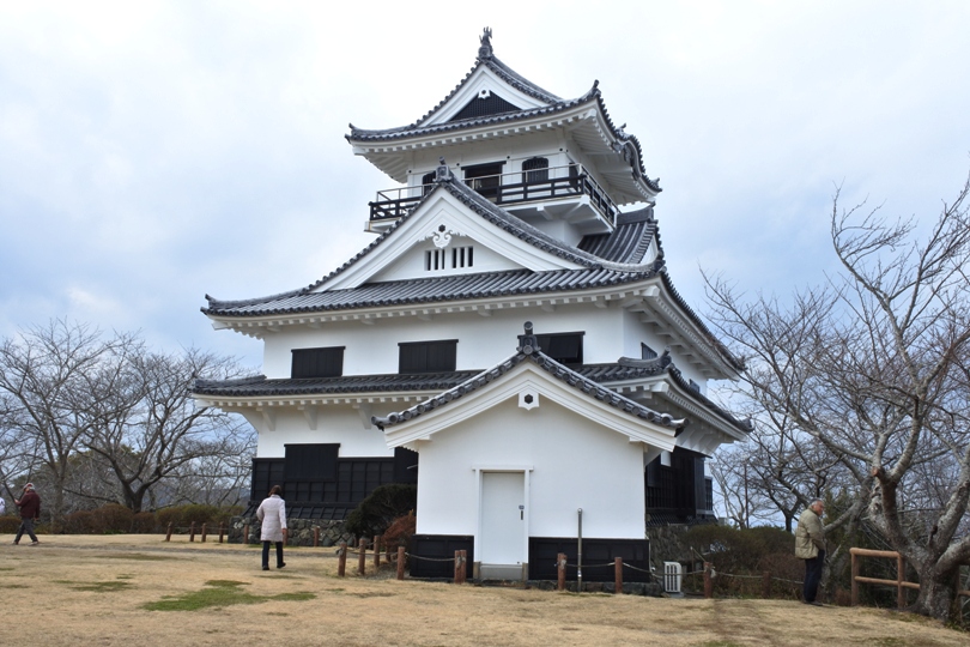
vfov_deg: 38.9
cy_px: 324
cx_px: 485
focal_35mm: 34
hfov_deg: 55.8
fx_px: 916
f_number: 7.1
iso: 160
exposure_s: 1/200
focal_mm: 12.6
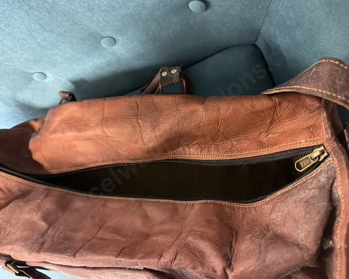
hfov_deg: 66.0
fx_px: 268
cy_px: 140
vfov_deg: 54.9
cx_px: 168
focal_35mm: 26
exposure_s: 1/33
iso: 800
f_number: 1.78
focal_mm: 6.86
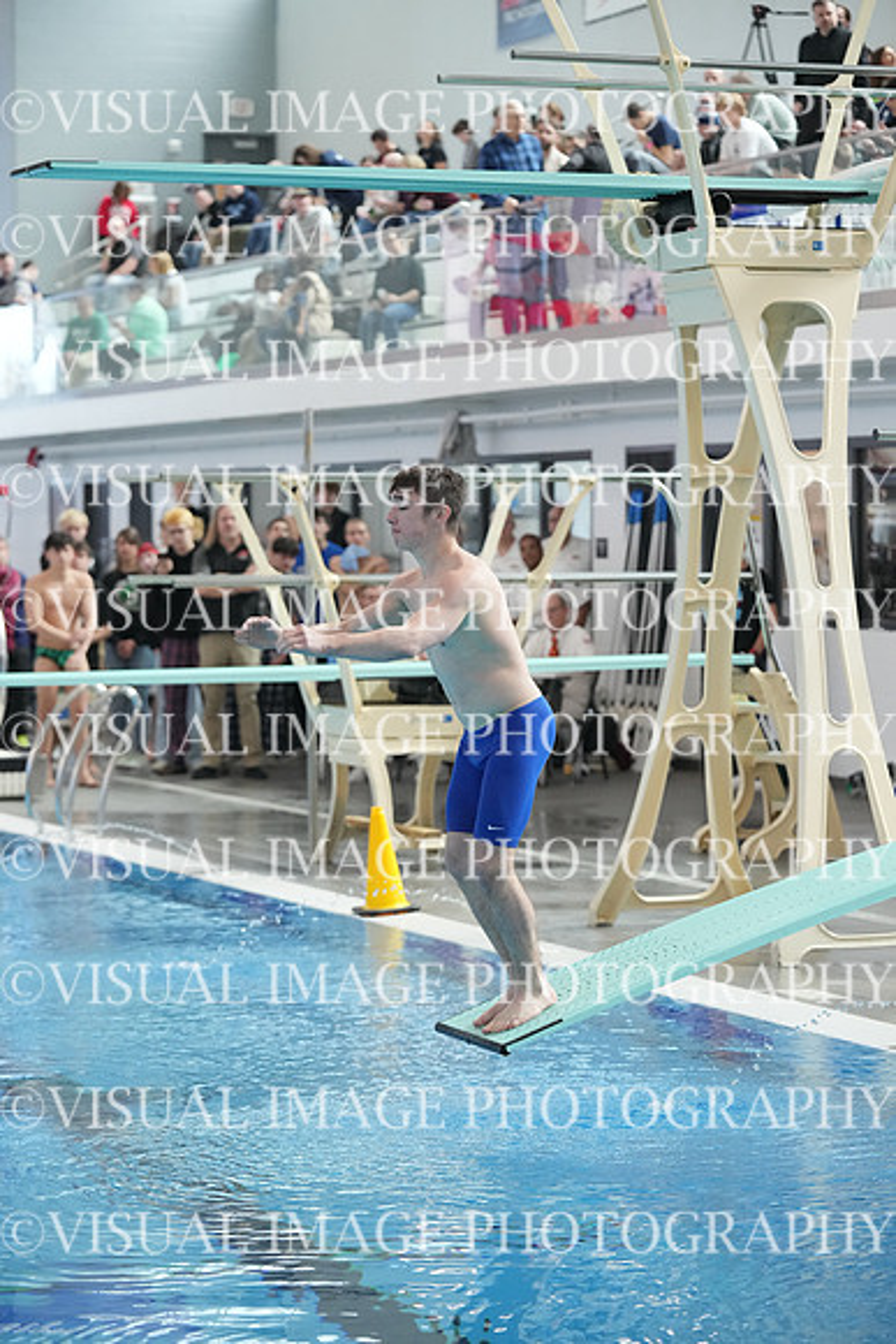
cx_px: 448
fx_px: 3992
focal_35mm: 107
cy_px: 672
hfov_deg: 12.8
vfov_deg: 19.1
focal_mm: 107
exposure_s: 1/1600
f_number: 4
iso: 4000
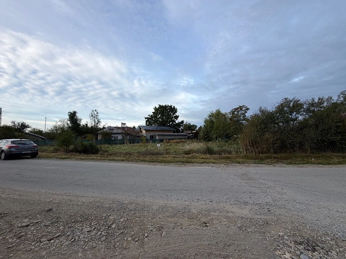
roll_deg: +0.8
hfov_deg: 102.1
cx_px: 173
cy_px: 130
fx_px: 140
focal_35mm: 14
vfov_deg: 85.7
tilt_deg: +3.0
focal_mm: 2.22
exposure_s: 1/502
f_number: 2.2
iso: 50
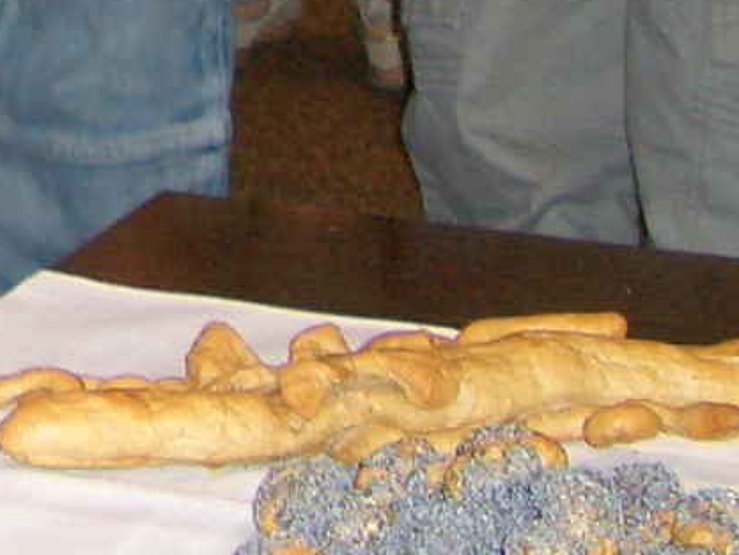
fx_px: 3673
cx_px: -507
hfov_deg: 10.9
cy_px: -679
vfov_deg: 8.1
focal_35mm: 172
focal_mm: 5.8
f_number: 2.6
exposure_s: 1/60
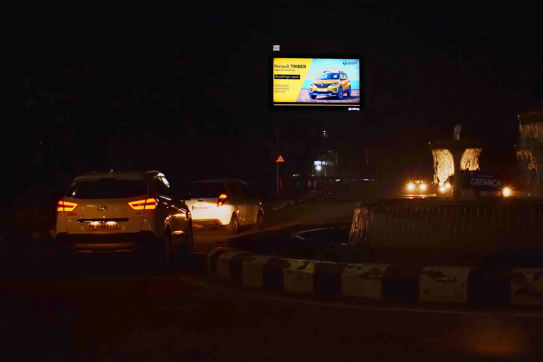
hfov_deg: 45.0
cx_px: 272
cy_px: 181
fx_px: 656
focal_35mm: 44
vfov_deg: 30.8
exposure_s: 1/125
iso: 800
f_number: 6.7
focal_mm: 29
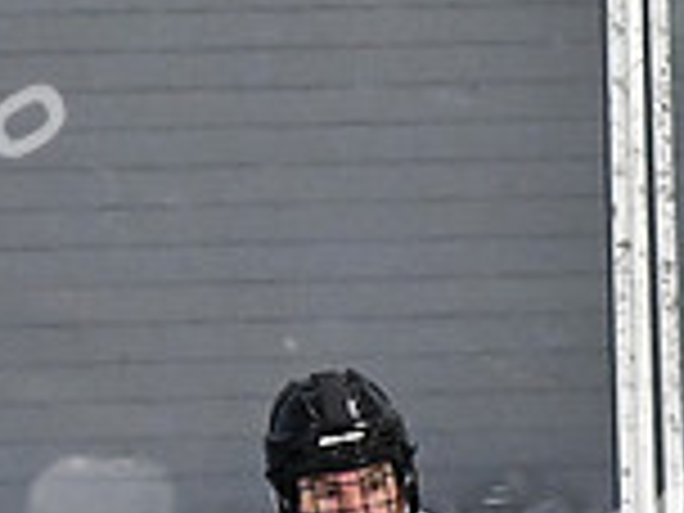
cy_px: 853
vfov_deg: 2.2
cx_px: 68
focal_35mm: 690
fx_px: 13631
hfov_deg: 2.9
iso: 6400
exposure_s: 1/1600
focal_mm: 125
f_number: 2.8
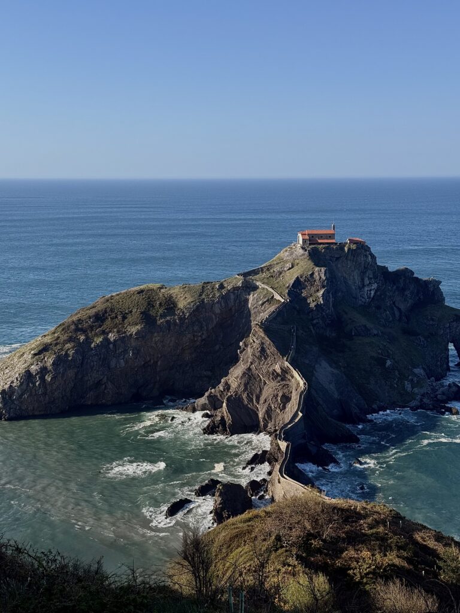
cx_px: 230
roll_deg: +0.4
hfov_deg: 30.3
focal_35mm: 48
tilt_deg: -8.0
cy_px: 306
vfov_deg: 39.7
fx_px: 850
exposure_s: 1/2667
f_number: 1.78
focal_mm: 6.76
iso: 80
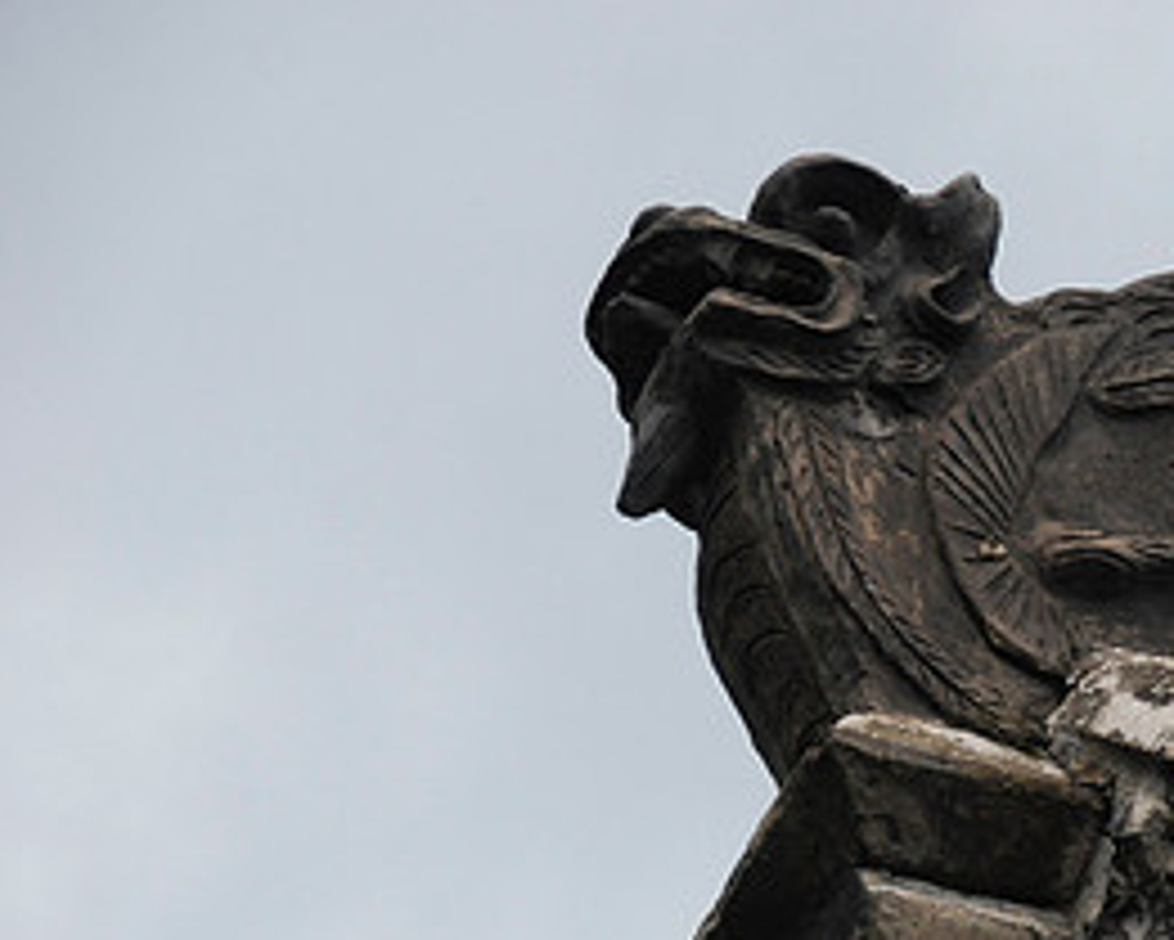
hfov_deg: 6.5
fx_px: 10325
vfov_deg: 5.2
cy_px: 792
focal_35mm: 297
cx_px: 1255
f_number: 5.3
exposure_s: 1/400
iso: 250
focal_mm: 95
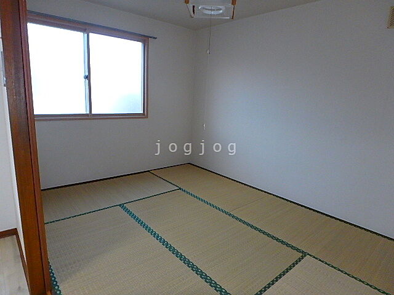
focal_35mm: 21
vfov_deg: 63.4
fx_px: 239
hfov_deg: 79.0
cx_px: 197
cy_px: 148
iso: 400
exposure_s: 1/30
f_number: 3.5
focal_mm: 3.7
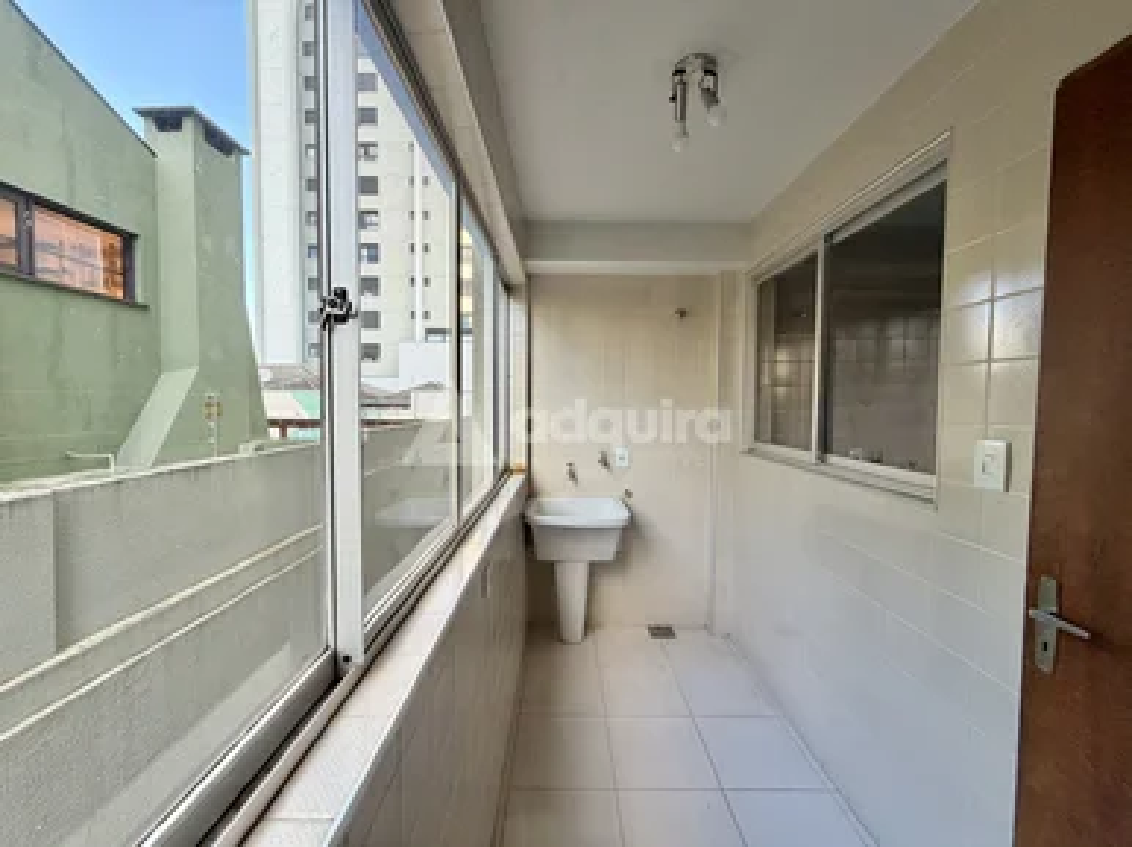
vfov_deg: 85.6
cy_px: 424
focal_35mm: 14
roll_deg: -1.0
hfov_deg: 102.1
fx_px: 458
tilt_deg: -2.9
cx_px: 566
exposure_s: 1/121
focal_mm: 2.22
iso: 125
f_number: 2.2
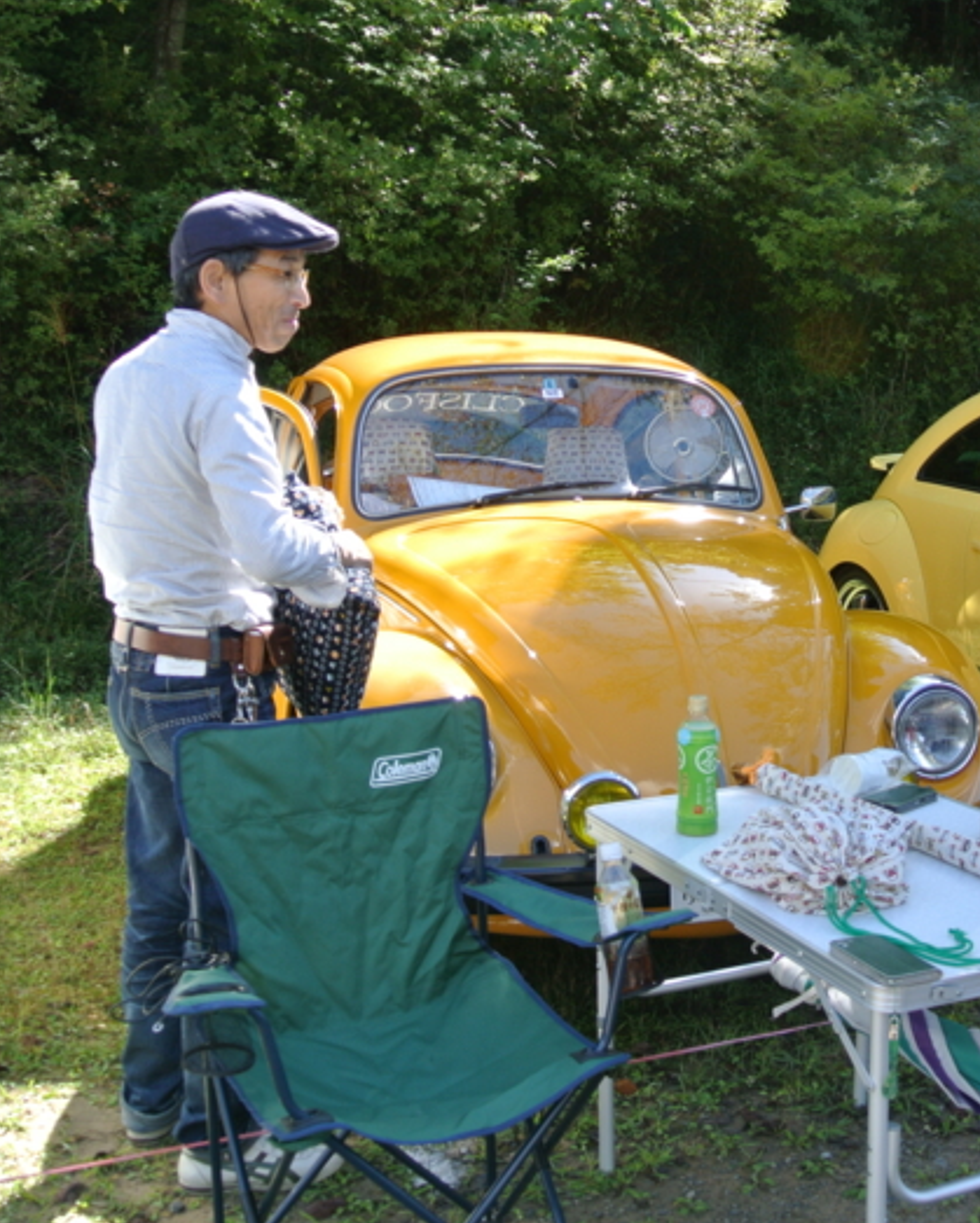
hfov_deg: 32.1
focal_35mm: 46
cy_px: 619
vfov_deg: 40.3
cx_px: 758
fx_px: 1666
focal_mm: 12.2
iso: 100
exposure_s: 1/160
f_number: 3.8
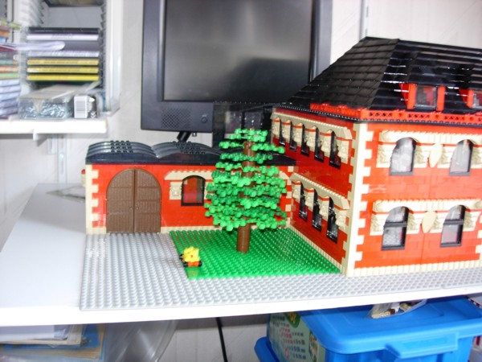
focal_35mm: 38
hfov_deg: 49.0
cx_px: 241
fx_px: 529
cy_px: 181
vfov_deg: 37.7
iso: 79
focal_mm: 7.8
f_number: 2.8
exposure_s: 1/11.9
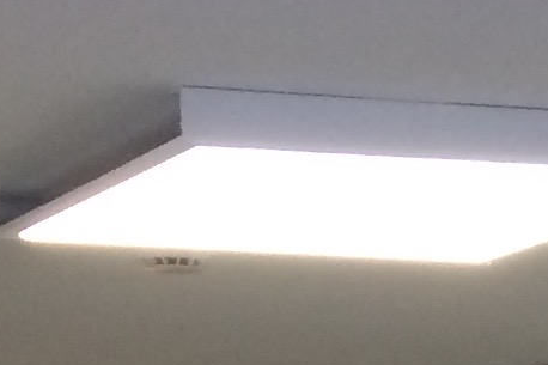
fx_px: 3271
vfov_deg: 6.0
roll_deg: +3.0
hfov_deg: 9.6
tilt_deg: -6.8
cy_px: 1060
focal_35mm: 215
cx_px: 375
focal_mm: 4.15
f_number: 2.2
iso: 125
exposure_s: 1/33
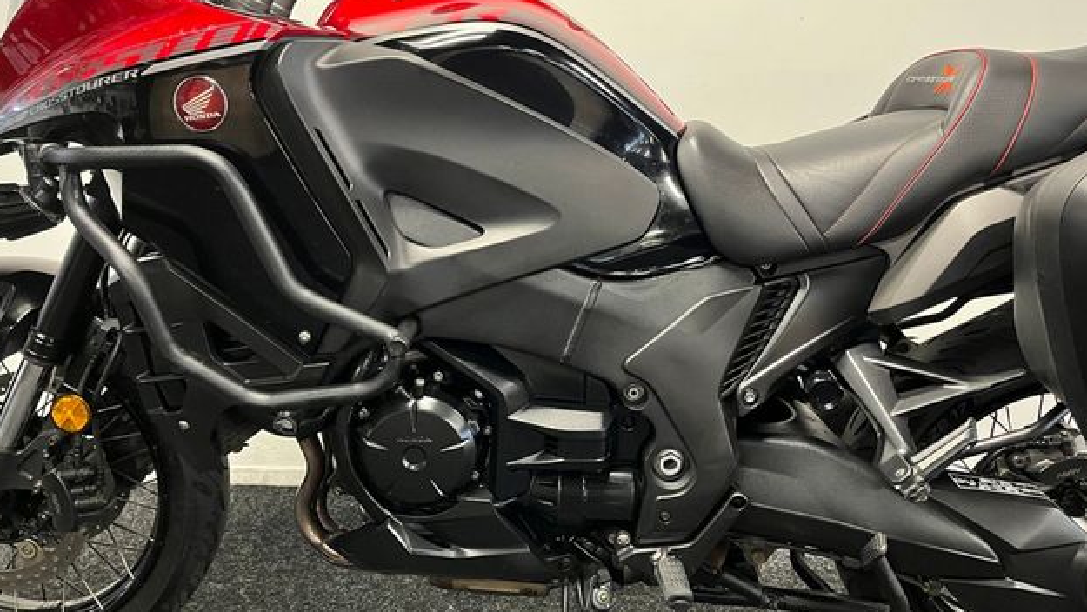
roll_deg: -0.2
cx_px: 544
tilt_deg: -7.0
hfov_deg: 66.1
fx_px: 836
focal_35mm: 29
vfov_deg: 40.1
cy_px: 254
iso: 400
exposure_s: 1/50
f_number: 1.6
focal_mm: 5.1
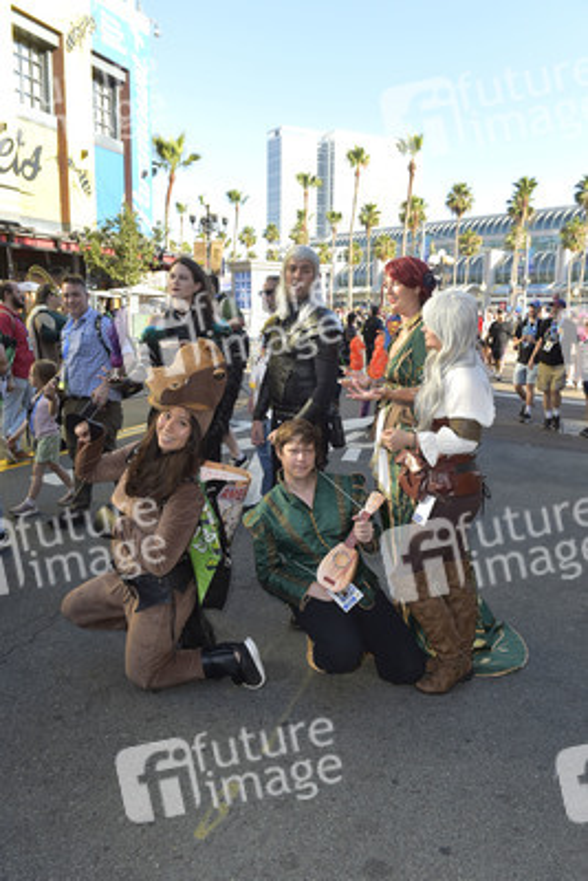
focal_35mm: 29
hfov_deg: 45.0
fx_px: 710
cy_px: 440
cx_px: 294
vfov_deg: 63.6
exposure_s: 1/250
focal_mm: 29
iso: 200
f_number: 6.3
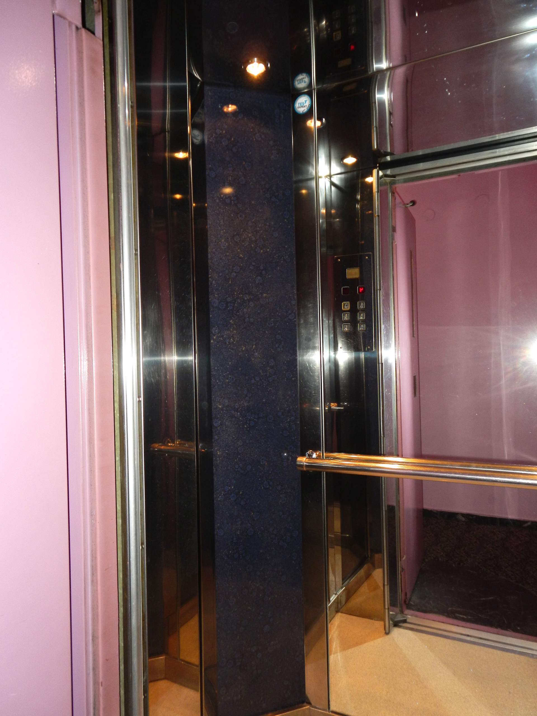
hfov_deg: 54.9
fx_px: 517
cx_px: 268
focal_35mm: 25
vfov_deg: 69.4
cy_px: 358
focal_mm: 4.5
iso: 200
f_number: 3.2
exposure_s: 1/30
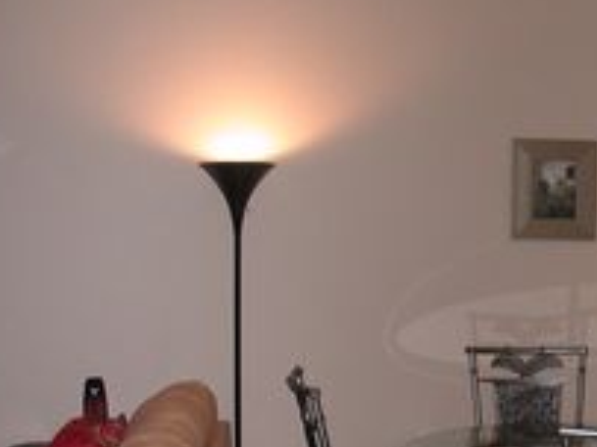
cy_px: 382
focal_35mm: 67
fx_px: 1155
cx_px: 500
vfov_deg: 21.5
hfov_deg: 28.2
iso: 200
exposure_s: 1/59.9
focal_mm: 5.6
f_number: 2.7
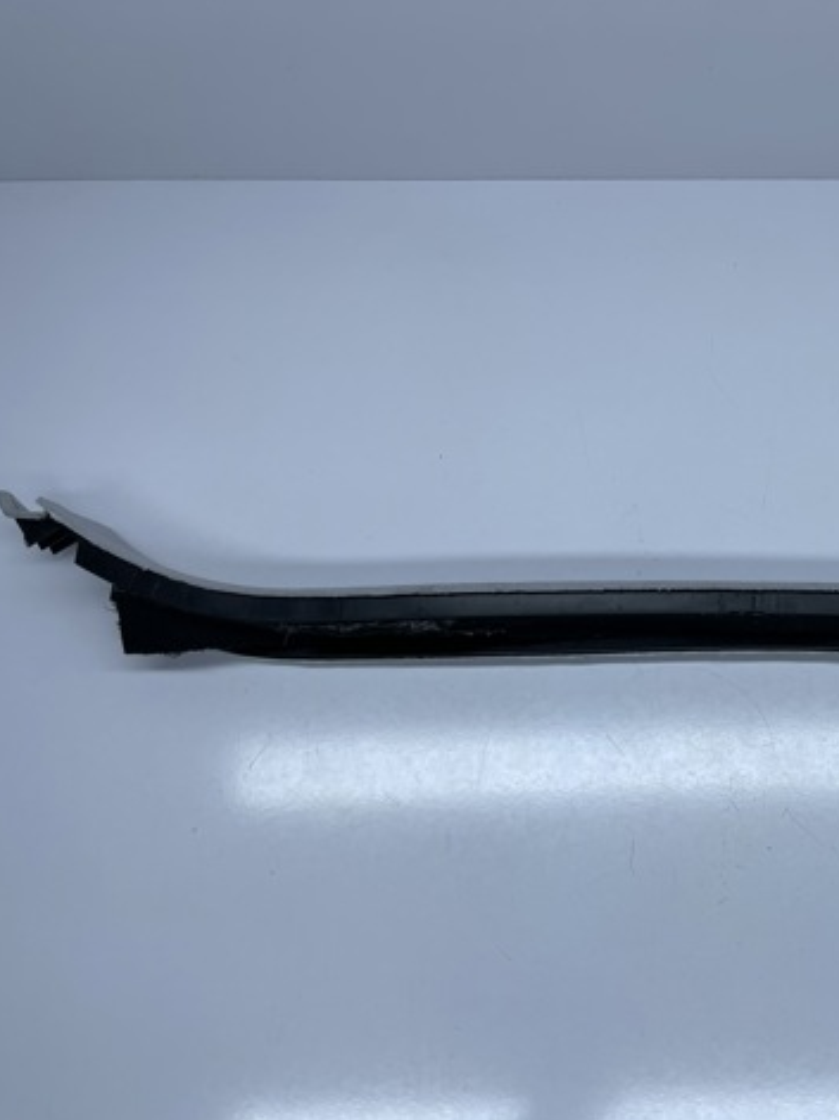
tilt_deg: -73.2
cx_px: 739
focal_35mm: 34
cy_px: 561
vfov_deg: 54.0
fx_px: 1099
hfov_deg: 39.1
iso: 32
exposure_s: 1/1852
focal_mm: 5.1
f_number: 1.6
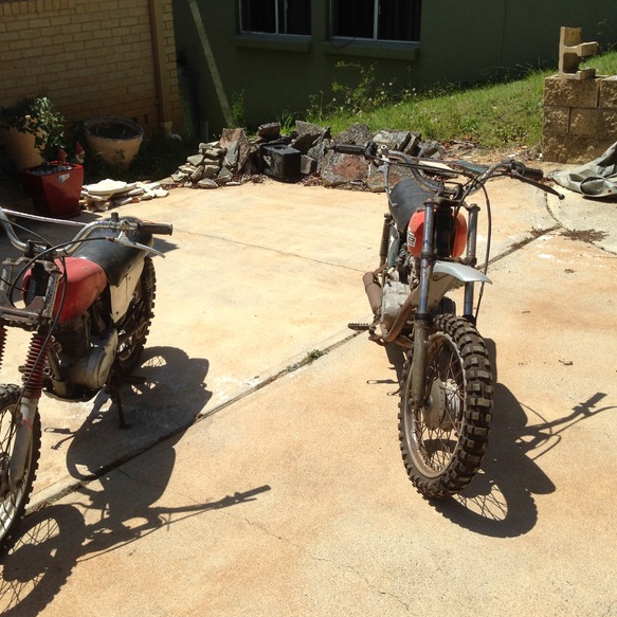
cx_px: 232
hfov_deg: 41.6
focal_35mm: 40
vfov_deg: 41.9
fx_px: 807
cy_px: 311
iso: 50
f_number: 2.4
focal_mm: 4.12
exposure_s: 1/2169
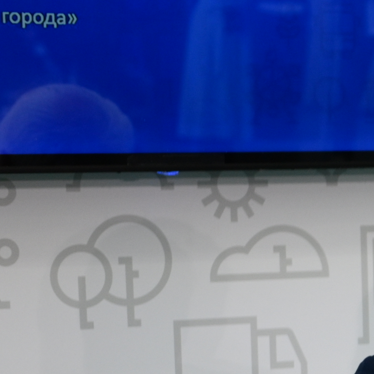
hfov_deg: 6.7
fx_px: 2995
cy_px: 545
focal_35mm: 245
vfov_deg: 7.0
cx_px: 1001
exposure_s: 1/250
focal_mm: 50
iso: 640
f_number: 3.2
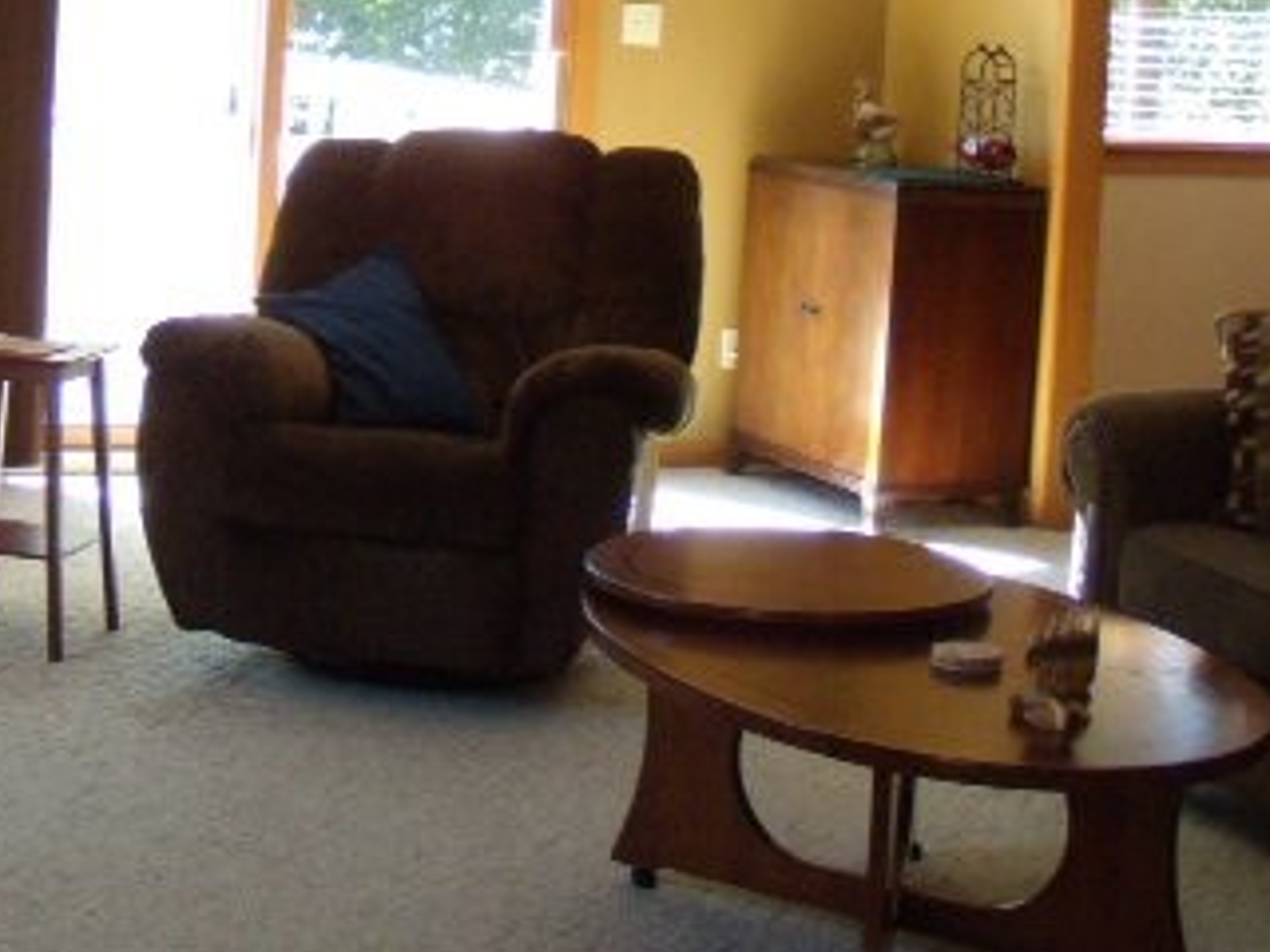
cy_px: 63
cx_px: 357
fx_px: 2642
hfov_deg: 26.8
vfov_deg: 20.0
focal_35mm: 72
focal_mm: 6.4
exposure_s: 1/60
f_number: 3.6
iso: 400
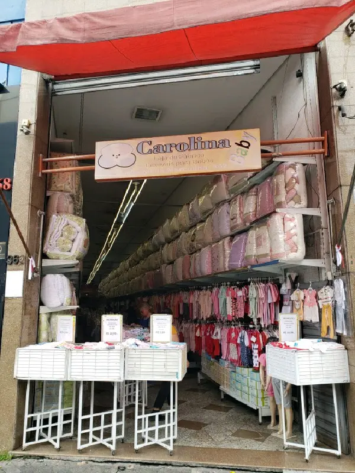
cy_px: 236
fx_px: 356
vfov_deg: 67.3
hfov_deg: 53.1
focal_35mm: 26
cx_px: 178
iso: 50
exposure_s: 1/250
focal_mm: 4.3
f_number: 2.4
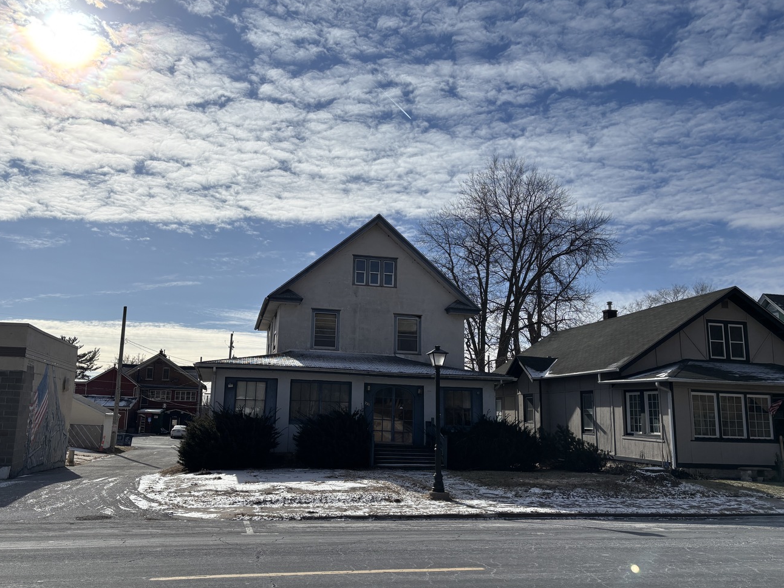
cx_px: 353
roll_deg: -1.6
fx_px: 657
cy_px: 299
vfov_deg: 48.2
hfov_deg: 61.5
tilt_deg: +10.3
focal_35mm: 29
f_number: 1.6
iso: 50
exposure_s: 1/13889
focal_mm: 5.96
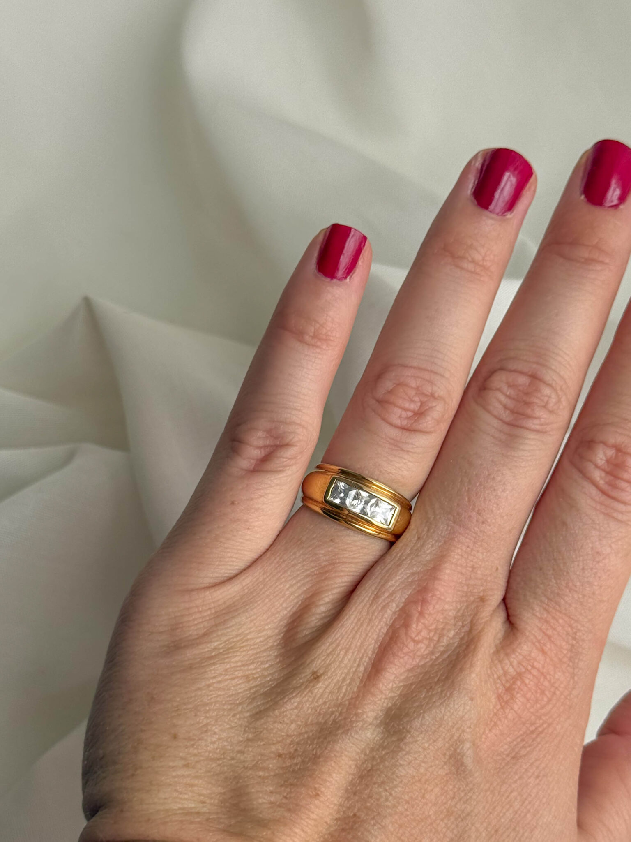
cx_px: 316
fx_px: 1167
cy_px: 421
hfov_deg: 30.3
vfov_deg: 39.7
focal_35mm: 48
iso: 80
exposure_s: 1/250
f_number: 1.8
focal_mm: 6.76
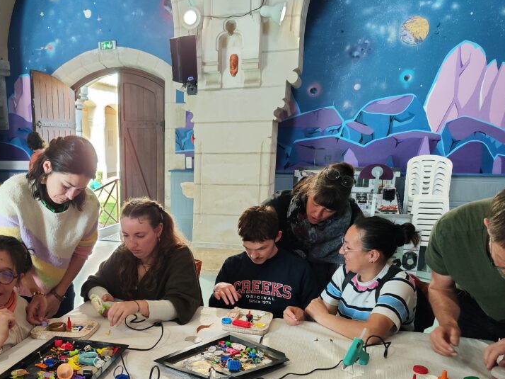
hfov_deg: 54.0
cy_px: 269
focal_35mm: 33
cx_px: 159
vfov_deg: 42.0
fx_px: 481
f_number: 1.69
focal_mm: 7.01
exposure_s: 1/75.6
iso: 370
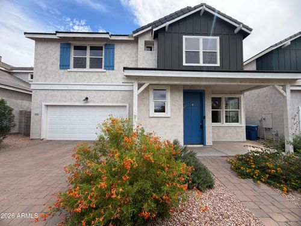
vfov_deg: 85.7
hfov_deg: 102.1
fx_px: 122
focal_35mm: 14
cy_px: 113
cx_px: 150
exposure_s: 1/770
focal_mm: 2.22
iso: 40
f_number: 2.2
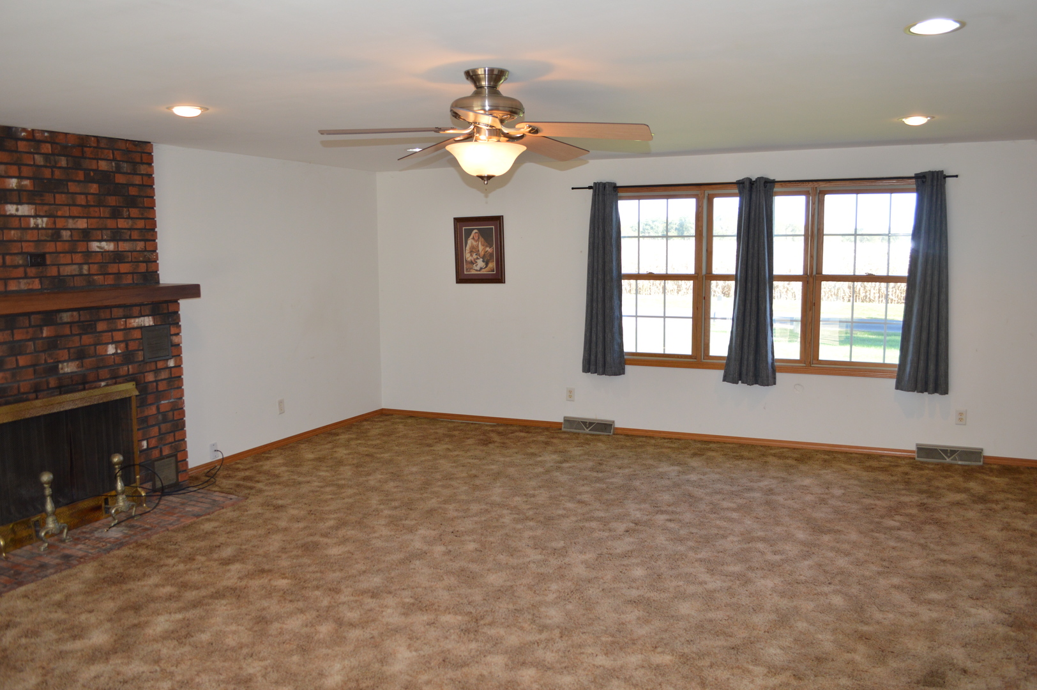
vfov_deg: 47.9
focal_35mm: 27
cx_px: 518
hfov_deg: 67.4
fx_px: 777
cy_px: 345
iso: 400
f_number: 4
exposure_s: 1/100
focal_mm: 18
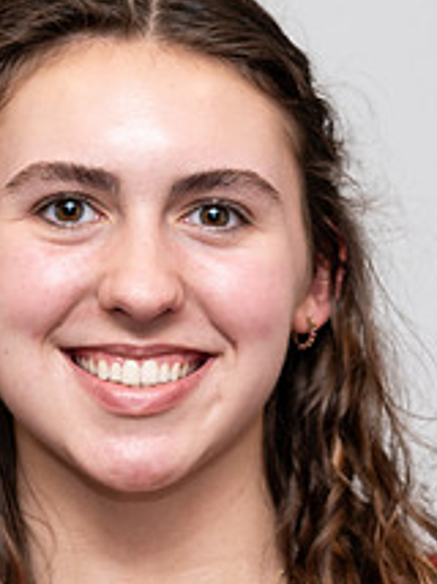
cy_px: 648
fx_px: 5819
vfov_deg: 5.7
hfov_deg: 4.3
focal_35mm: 345
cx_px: 192
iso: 100
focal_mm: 50
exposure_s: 1/160
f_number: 3.5
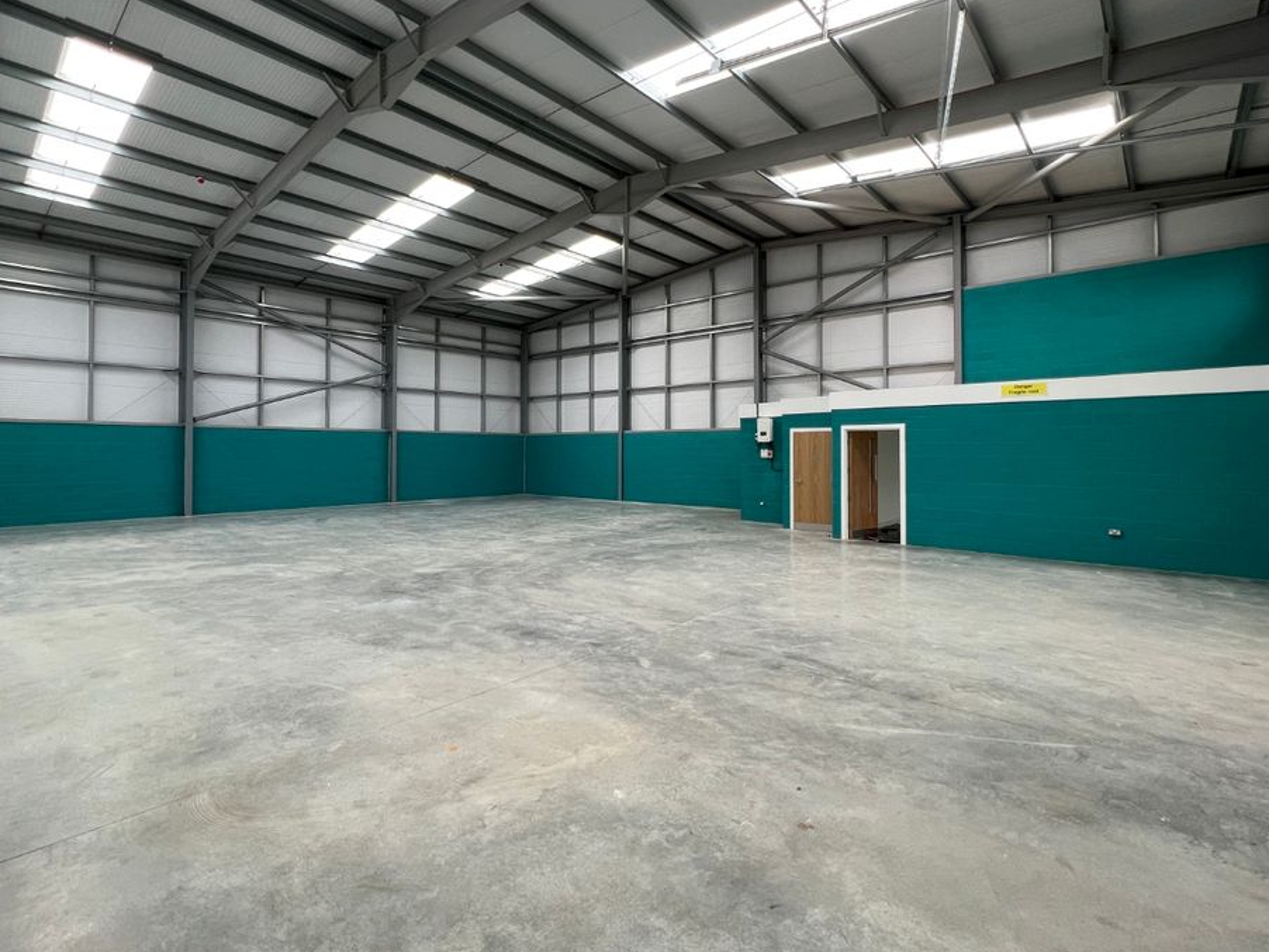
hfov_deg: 94.1
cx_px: 567
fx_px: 587
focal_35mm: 16
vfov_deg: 78.0
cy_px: 441
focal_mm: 1.57
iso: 64
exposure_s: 1/99
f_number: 1.8
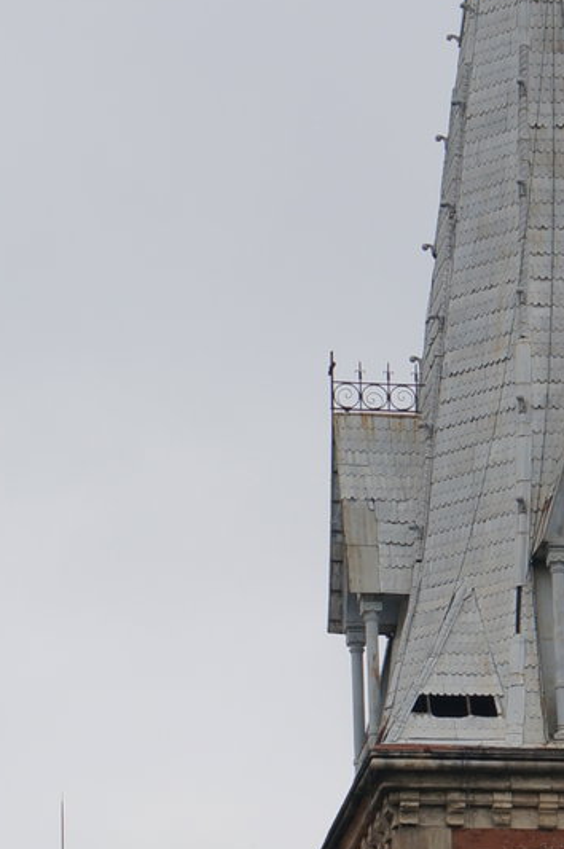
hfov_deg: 4.9
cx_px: 145
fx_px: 6589
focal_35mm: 280
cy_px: 1096
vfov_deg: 7.3
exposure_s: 1/250
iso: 100
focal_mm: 55
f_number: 9
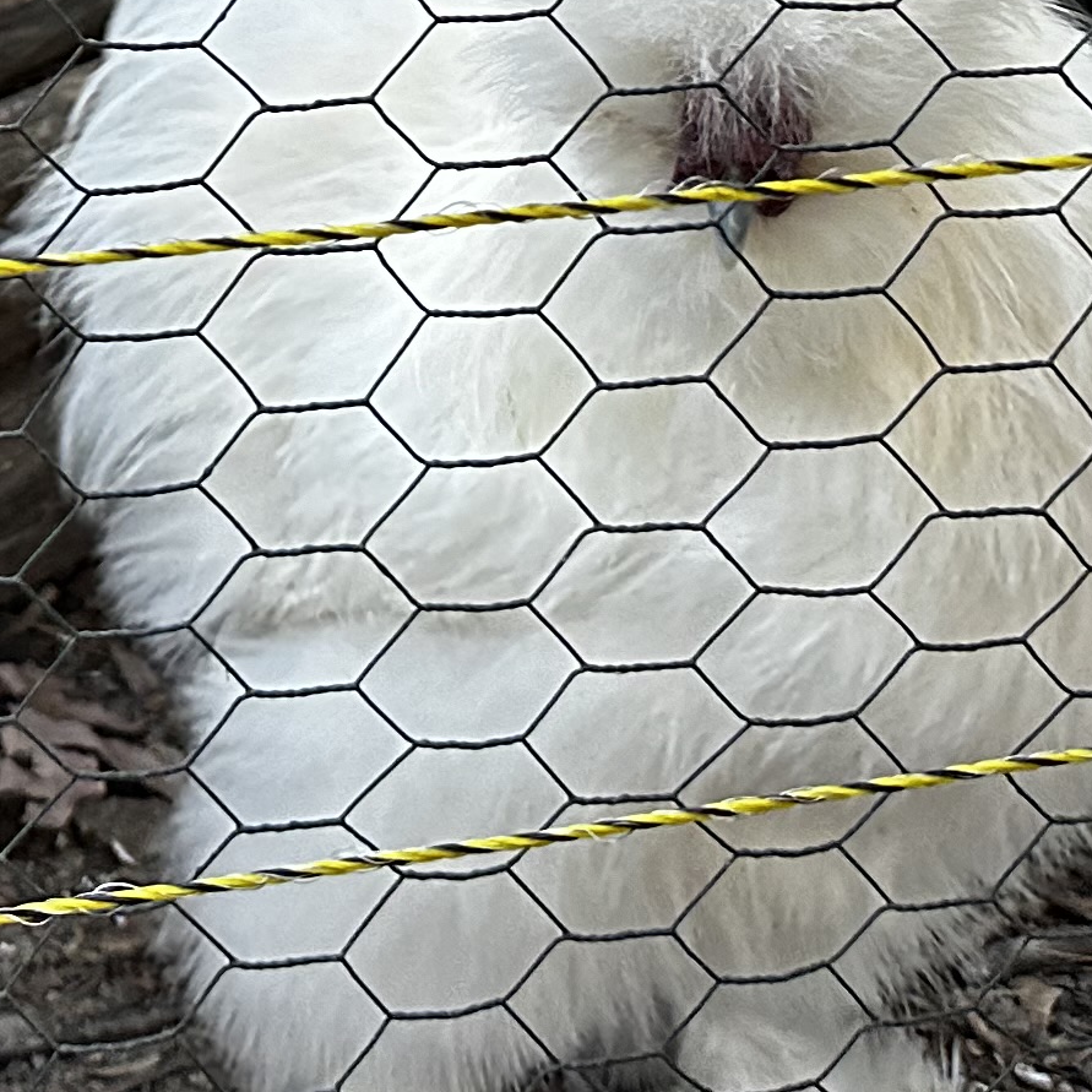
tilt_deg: -7.7
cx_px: 20
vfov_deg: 16.2
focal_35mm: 96
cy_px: -653
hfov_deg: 17.7
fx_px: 3426
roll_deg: +0.3
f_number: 1.78
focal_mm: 6.86
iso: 250
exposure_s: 1/94
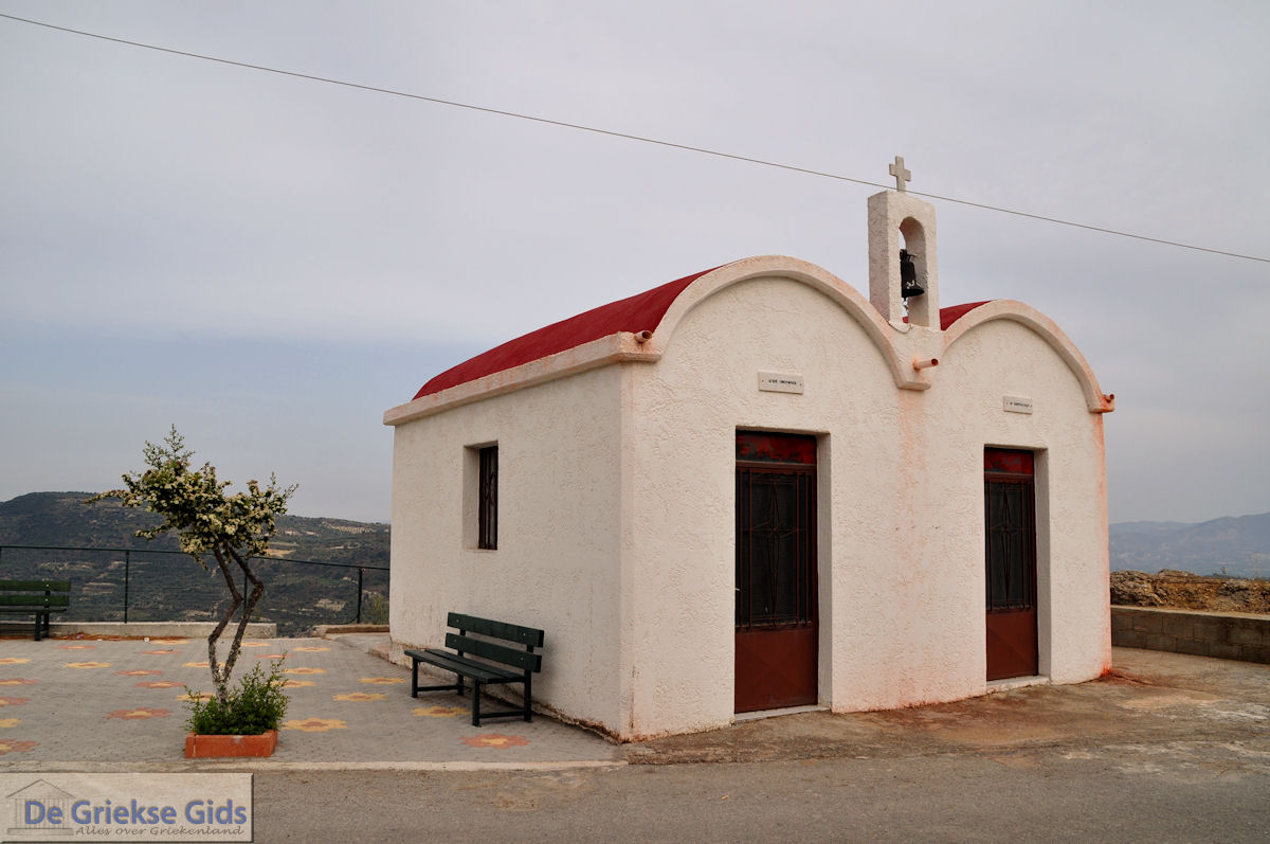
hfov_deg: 67.4
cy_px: 422
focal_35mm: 27
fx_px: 951
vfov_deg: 47.8
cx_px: 635
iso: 200
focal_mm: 18
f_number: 10
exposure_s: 1/250
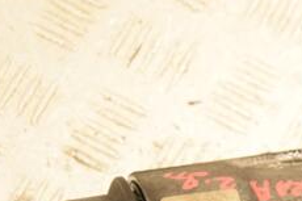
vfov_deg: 9.1
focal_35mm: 149
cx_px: 336
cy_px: 252
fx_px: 1249
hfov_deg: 13.5
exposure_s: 1/200
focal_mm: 38
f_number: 5.6
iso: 800
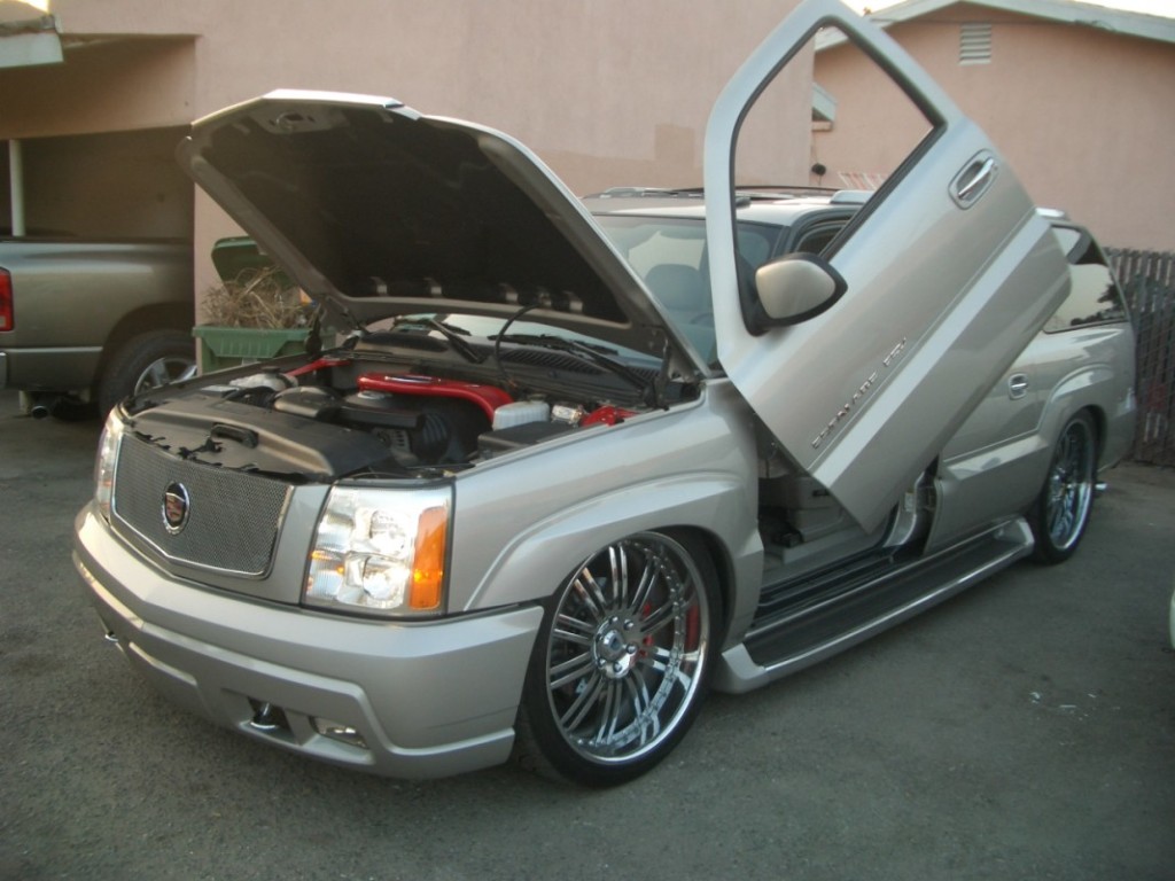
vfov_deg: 40.7
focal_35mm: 35
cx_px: 588
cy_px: 440
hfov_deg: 52.6
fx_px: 1188
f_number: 2.6
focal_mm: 5.8
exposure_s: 1/100
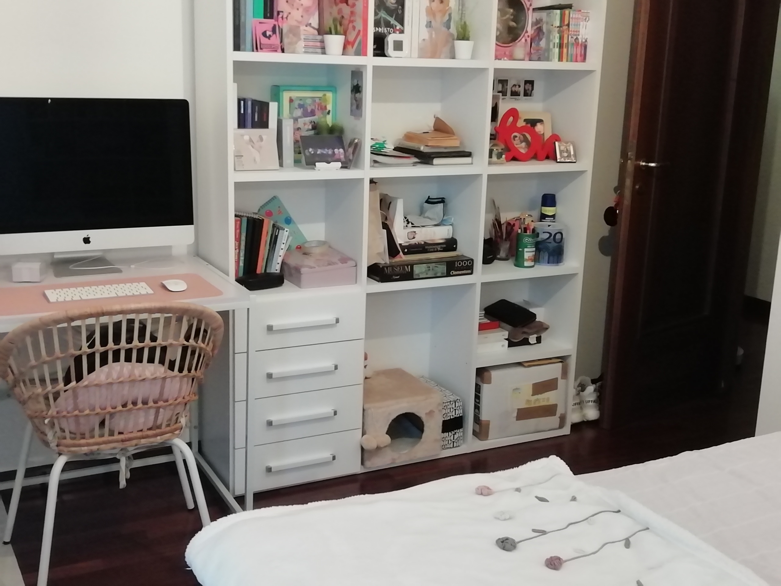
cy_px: 293
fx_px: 948
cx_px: 390
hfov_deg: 44.8
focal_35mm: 42
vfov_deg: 34.3
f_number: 2.2
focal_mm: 3.46
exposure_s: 1/25
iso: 400
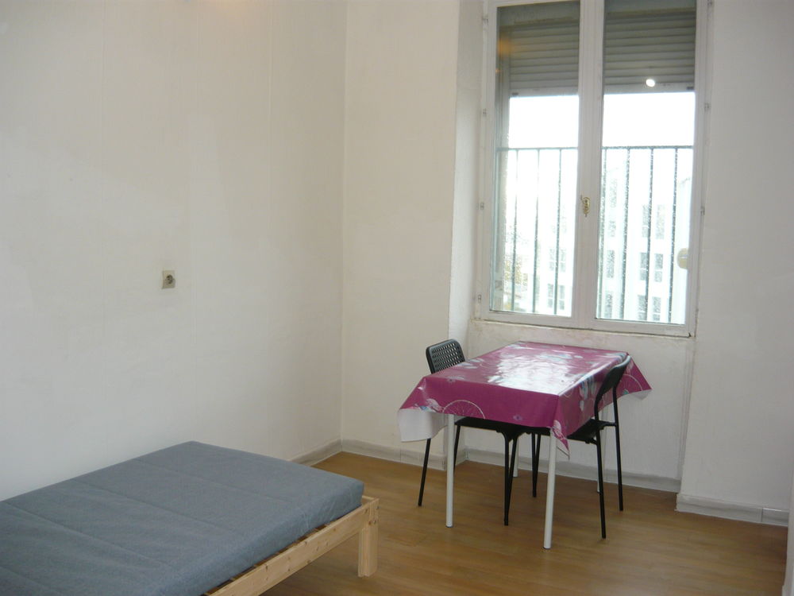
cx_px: 397
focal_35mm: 33
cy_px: 298
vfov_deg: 42.9
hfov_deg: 55.4
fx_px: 757
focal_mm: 5.5
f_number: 2.8
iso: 125
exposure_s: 1/30
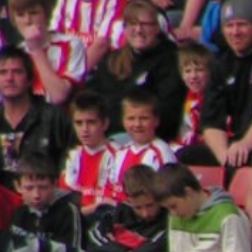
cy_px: 416
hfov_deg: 1.1
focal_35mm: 1639
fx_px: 13499
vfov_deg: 1.1
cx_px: 557
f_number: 3.2
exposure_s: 1/640
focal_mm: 48
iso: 64
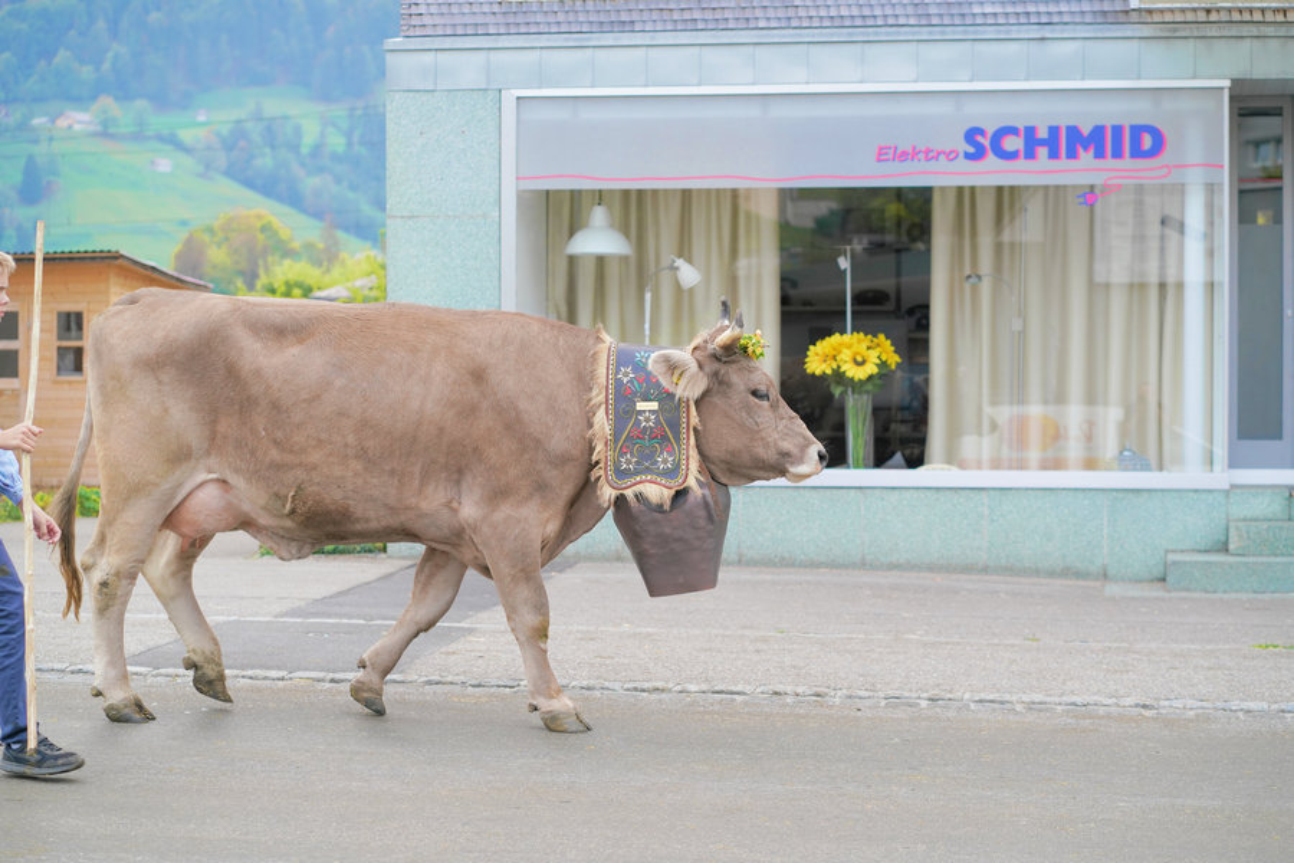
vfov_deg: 16.1
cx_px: 647
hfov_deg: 23.9
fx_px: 3055
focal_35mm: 85
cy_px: 432
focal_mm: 85
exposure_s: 1/640
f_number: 4
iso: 800
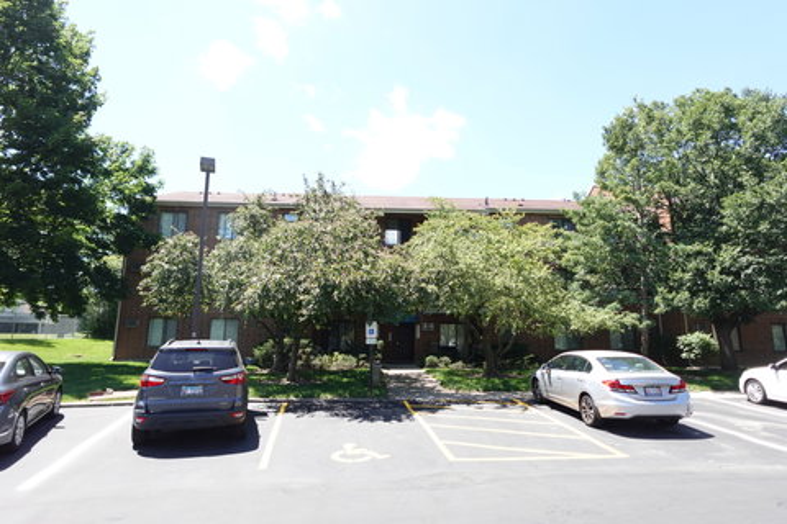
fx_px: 437
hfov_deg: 84.0
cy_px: 262
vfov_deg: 61.9
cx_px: 394
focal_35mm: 20
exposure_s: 1/800
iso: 125
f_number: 2
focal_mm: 7.6
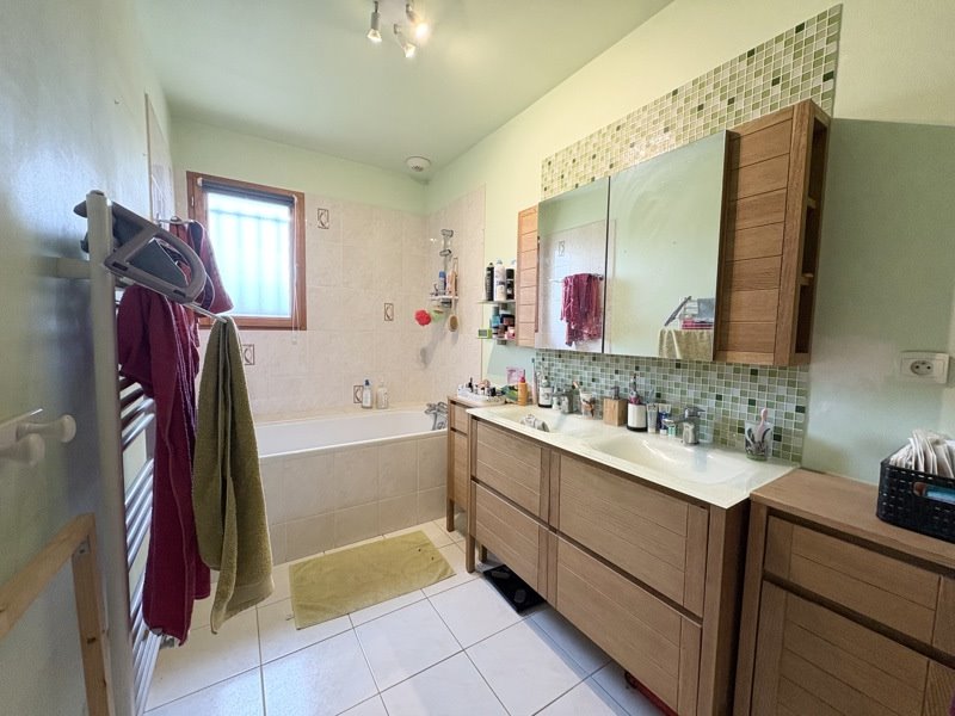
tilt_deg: -4.0
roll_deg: -0.9
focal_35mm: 14
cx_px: 478
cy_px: 358
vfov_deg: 85.7
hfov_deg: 102.1
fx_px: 386
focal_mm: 2.22
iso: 200
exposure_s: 1/99
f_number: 2.2
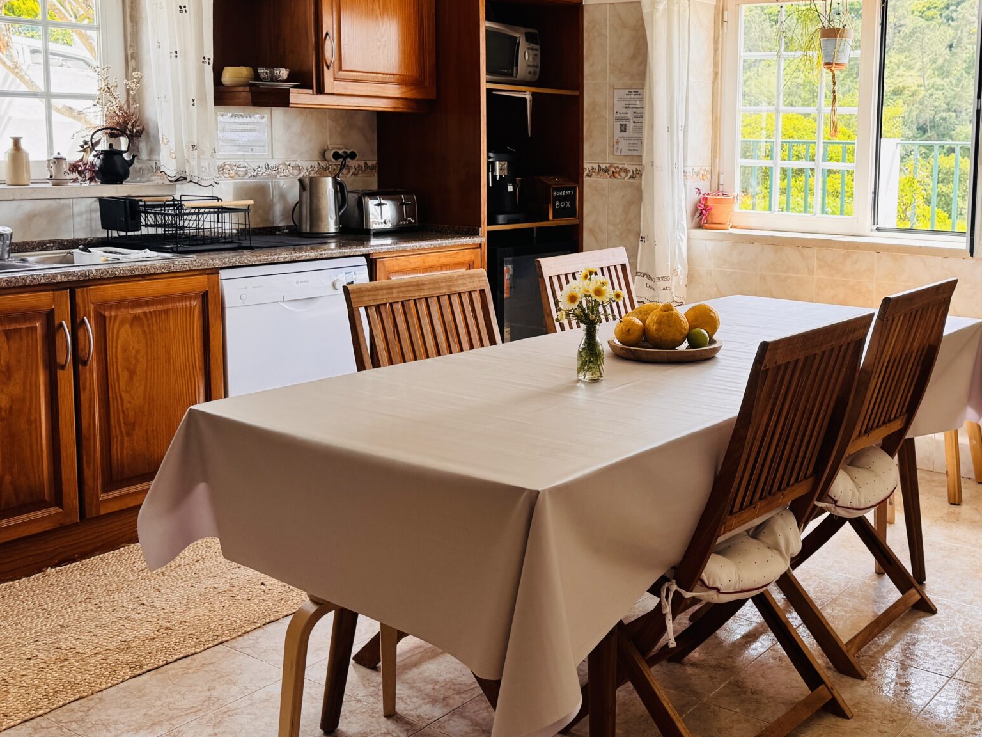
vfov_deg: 35.7
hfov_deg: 45.6
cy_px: 265
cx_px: 704
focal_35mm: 40
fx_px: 1135
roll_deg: -0.3
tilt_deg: -6.7
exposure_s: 1/343
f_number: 1.78
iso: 80
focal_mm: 6.76
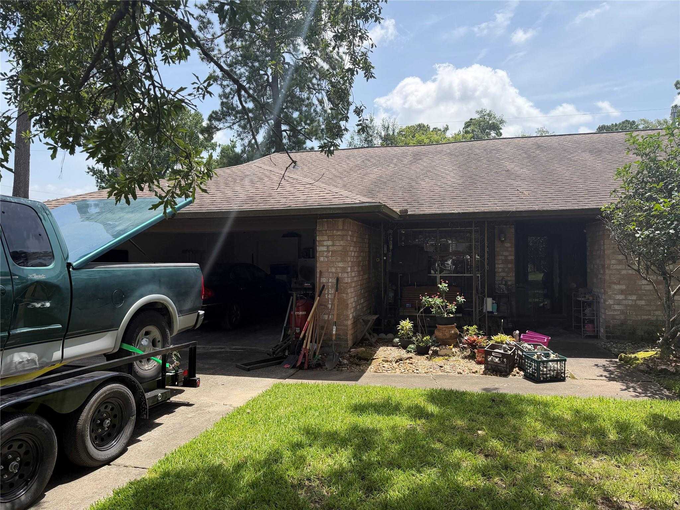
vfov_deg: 56.8
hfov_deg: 71.6
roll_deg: +2.0
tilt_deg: +0.6
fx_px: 471
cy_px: 255
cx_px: 340
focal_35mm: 24
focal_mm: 6.76
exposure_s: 1/2525
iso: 100
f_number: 1.78
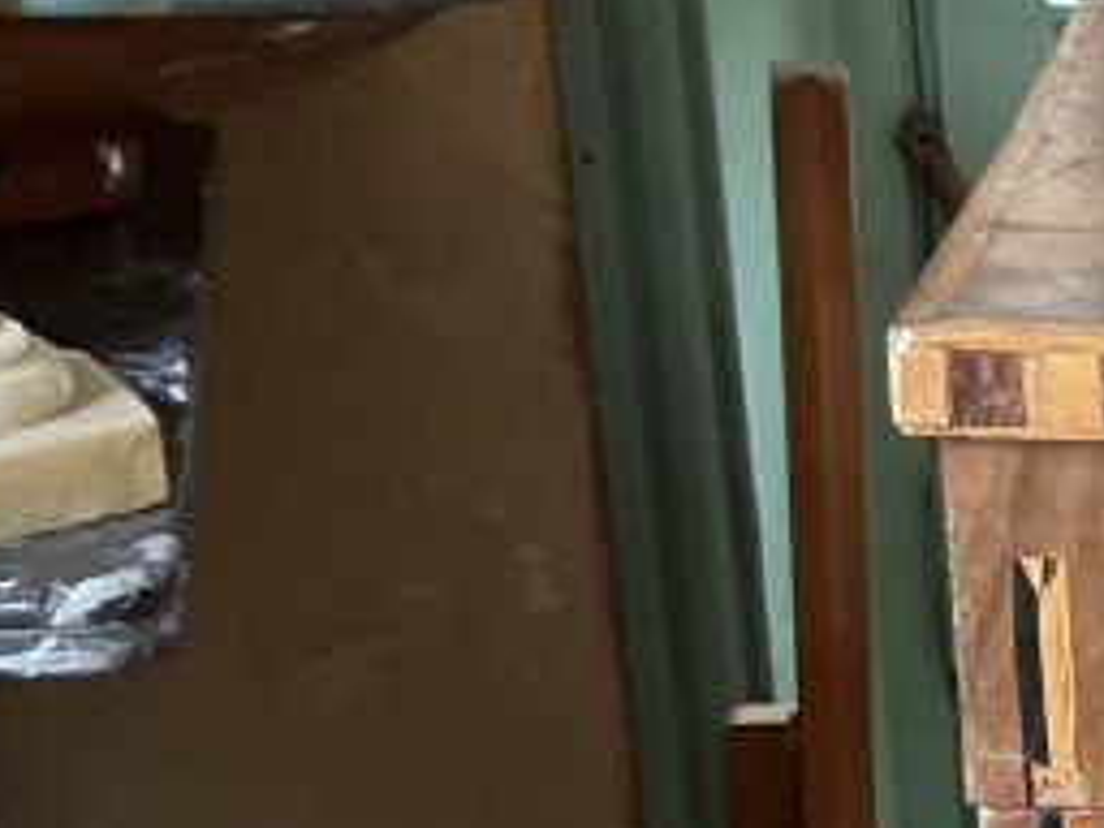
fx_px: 4337
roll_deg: -4.1
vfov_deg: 10.6
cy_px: 1173
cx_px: 2333
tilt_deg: -21.9
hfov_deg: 12.5
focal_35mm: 136
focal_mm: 3
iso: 125
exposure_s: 1/60
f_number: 1.8
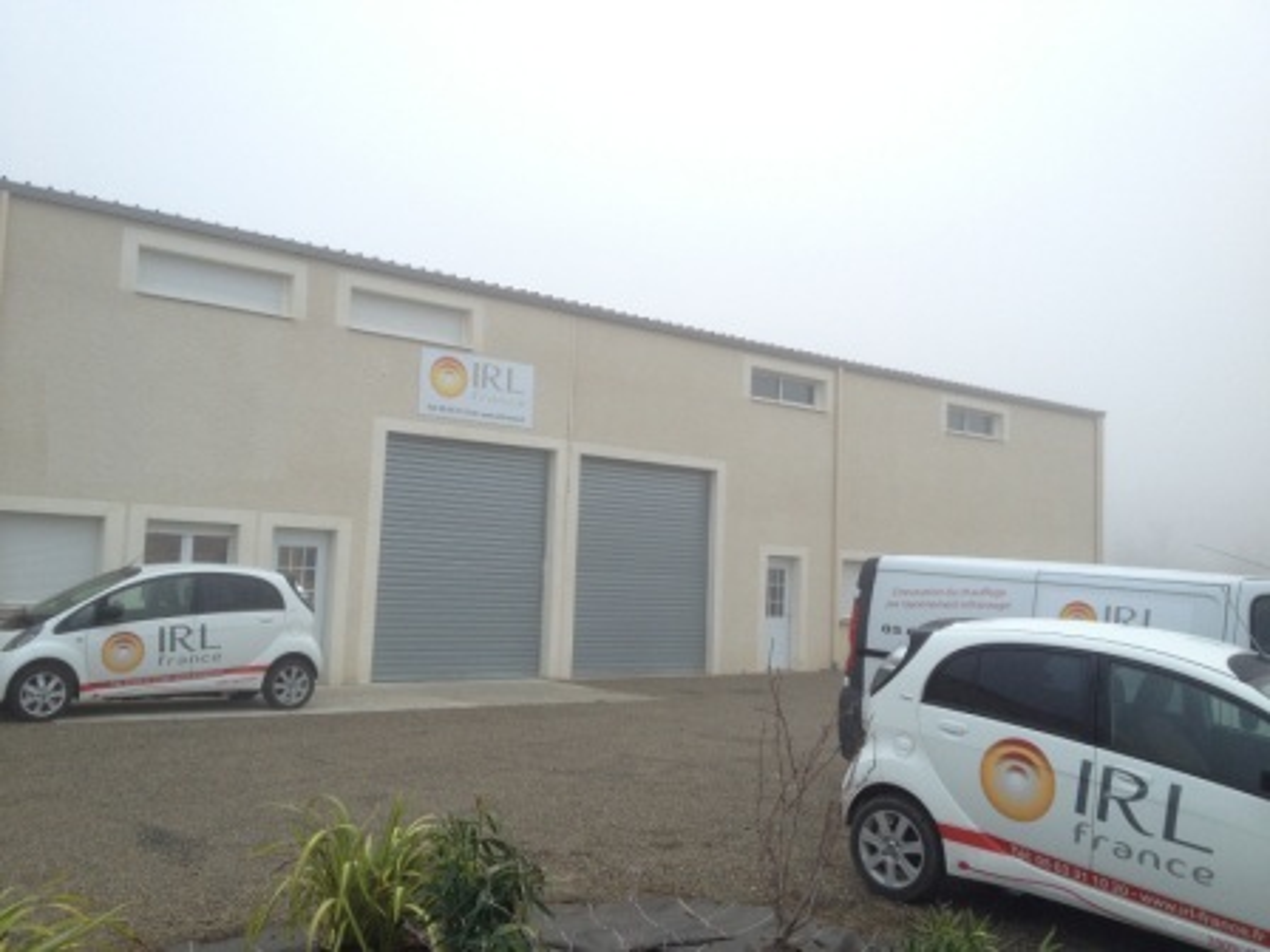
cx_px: 635
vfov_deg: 40.7
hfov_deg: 52.6
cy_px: 476
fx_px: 1284
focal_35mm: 35
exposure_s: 1/120
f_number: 2.4
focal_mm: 4.28
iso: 64
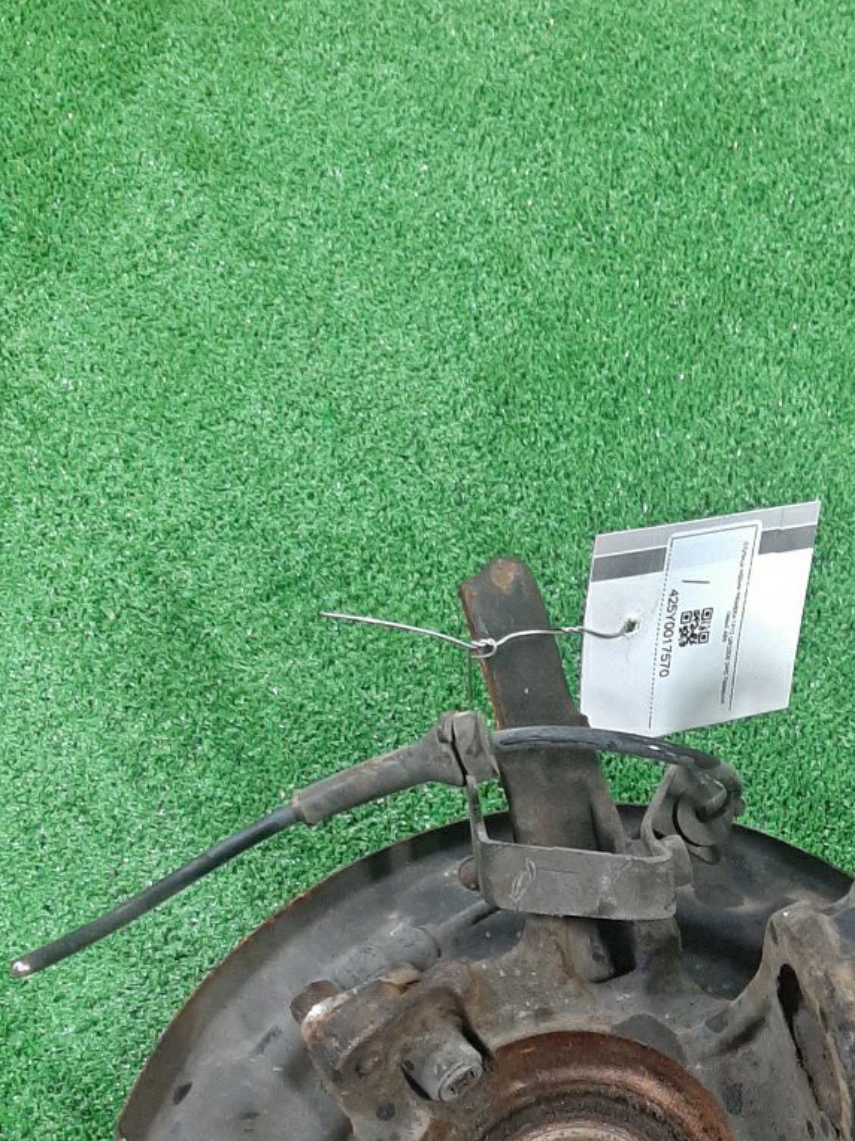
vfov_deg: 36.7
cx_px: 718
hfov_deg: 28.8
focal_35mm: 49
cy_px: 1002
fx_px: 1614
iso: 238
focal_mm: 3.93
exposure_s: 1/25
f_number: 1.7
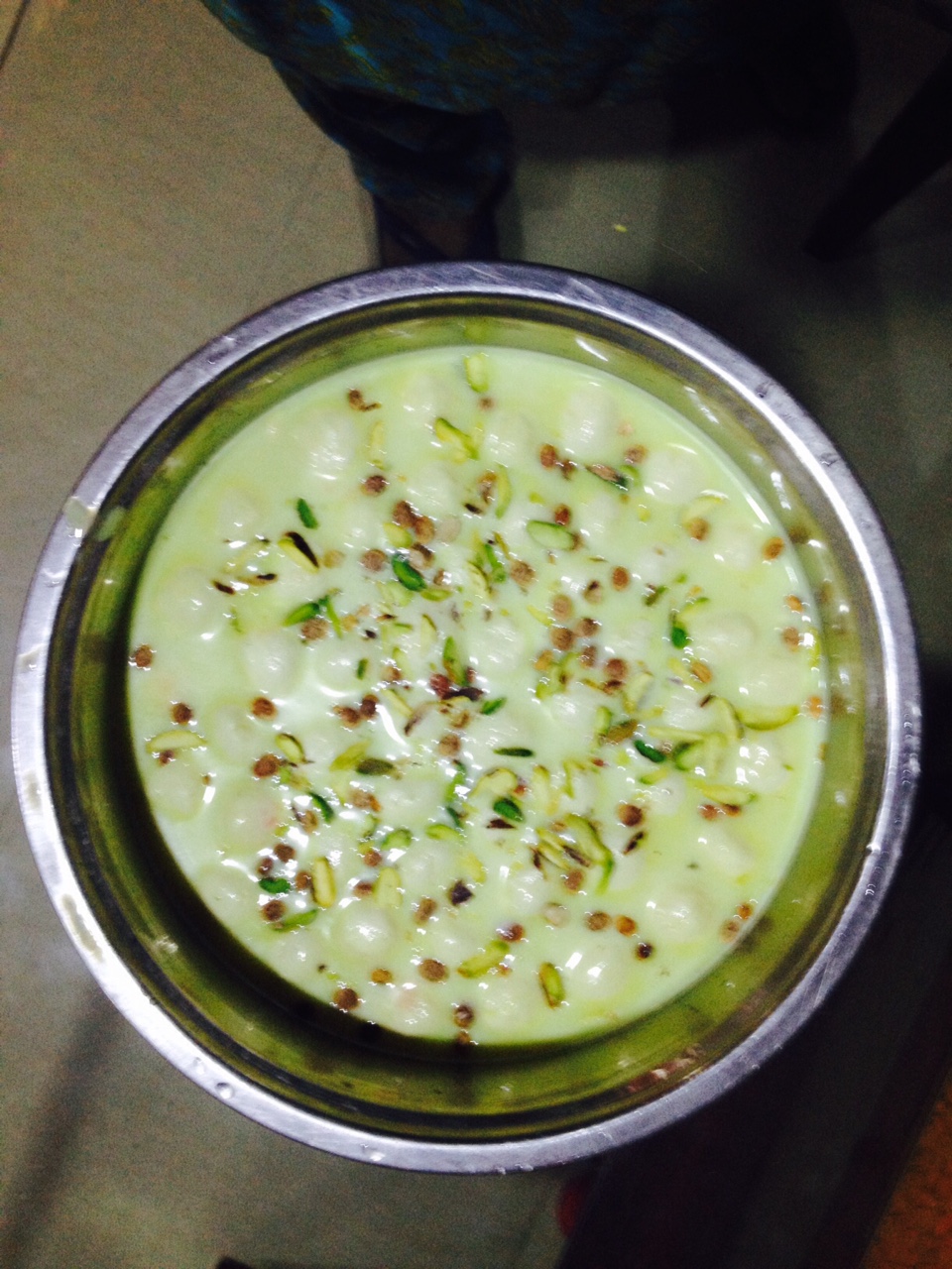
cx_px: 476
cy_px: 634
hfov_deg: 40.7
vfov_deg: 52.6
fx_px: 1283
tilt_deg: -86.8
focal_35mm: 35
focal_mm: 4.28
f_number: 2.4
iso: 125
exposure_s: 1/20
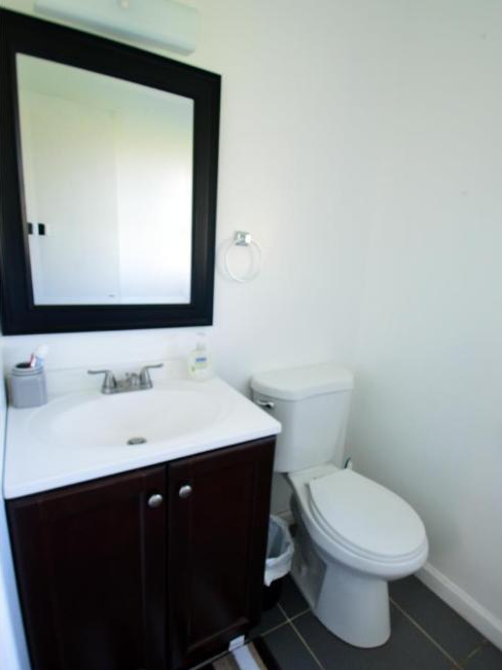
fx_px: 329
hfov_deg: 74.7
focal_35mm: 17
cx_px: 260
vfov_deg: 91.0
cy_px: 346
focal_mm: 10
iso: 800
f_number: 3.5
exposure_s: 1/30
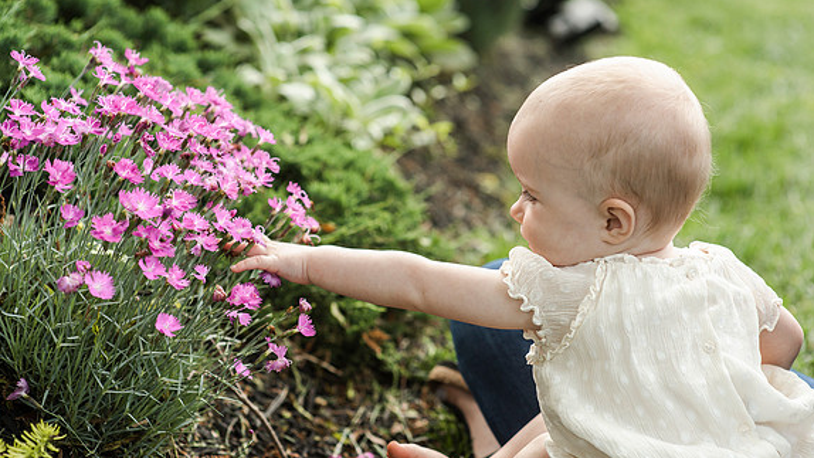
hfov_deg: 23.7
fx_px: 1943
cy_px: 238
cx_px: 406
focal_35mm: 90
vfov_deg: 13.4
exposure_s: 1/1600
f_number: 3.5
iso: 800
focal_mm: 85
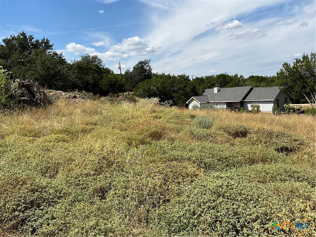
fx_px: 265
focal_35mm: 29
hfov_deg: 61.7
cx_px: 158
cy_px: 118
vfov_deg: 48.2
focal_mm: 3
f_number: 1.8
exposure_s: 1/2427
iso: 25
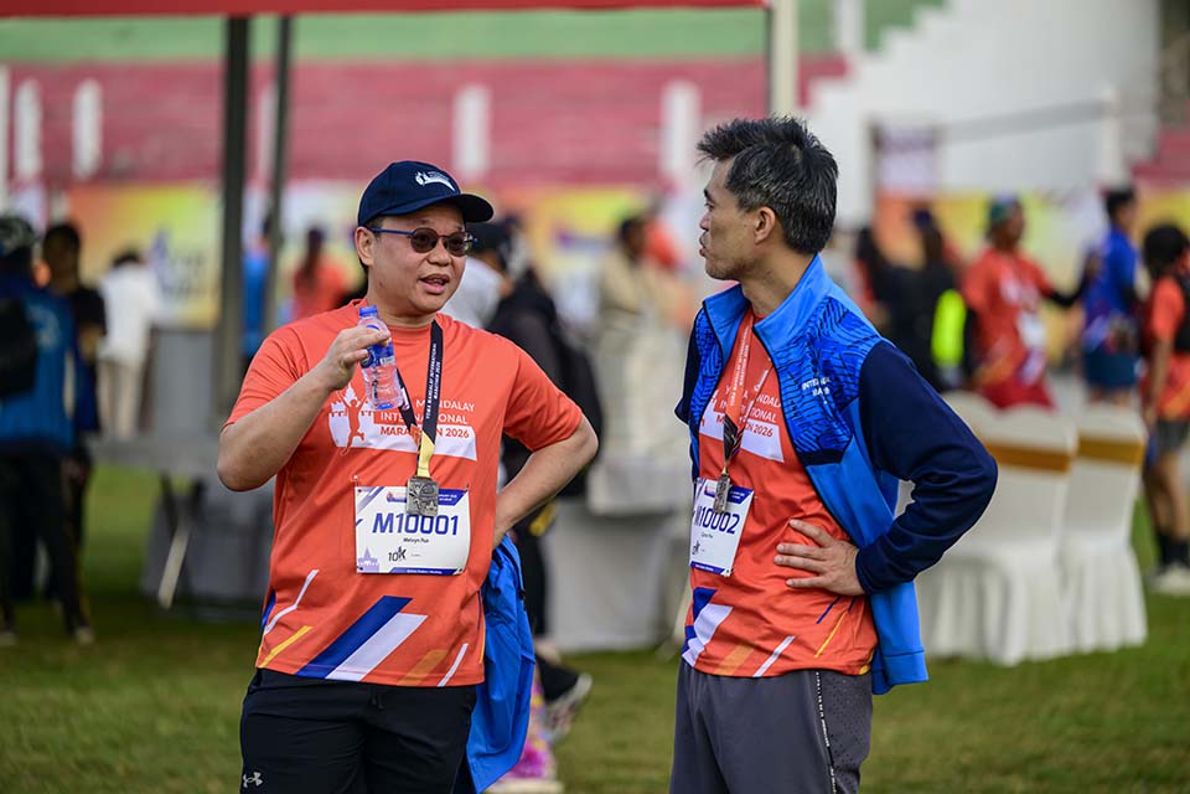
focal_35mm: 175
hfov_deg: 11.7
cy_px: 397
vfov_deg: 7.8
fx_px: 5784
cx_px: 595
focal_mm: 175
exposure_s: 1/2000
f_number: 2.8
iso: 400
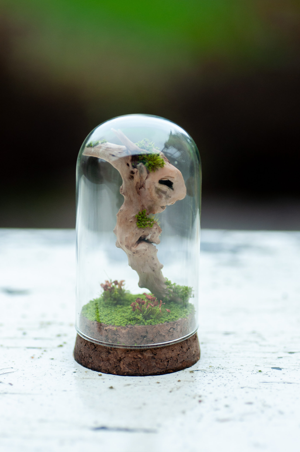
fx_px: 1692
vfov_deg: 15.2
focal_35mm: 135
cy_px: 226
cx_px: 150
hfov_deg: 10.1
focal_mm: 90
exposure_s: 1/320
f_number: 5
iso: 640
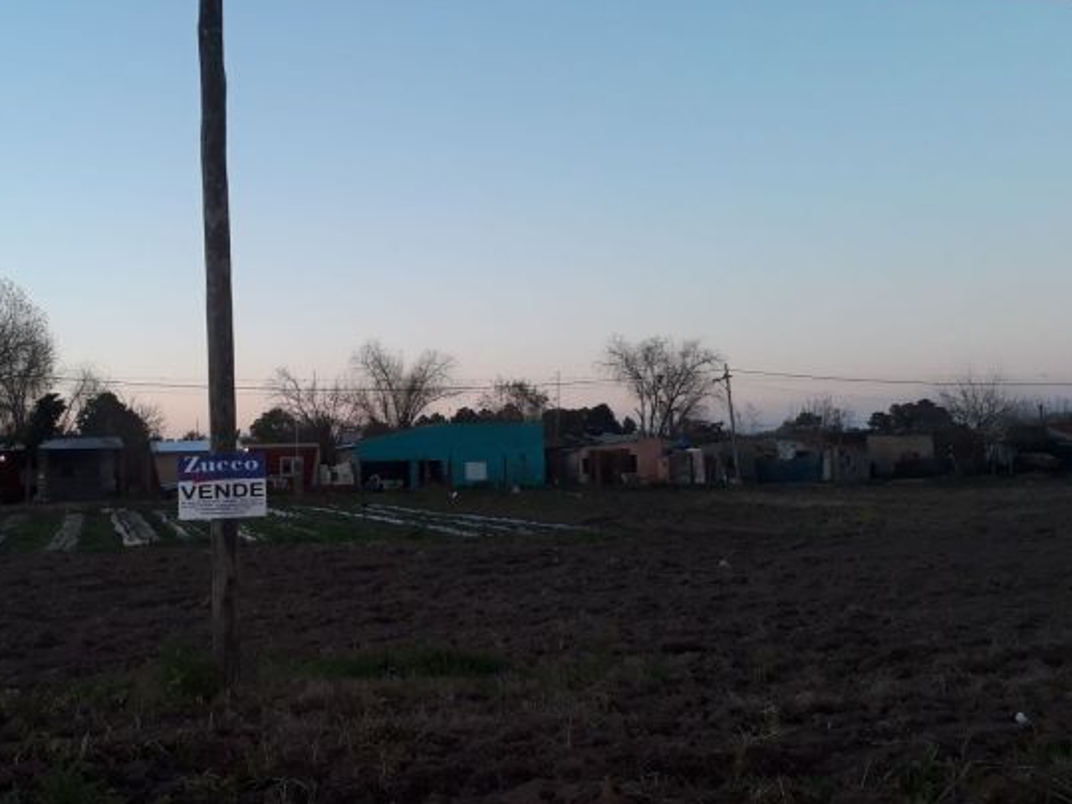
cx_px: 320
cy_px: 419
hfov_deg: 45.7
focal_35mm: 40
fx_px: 1239
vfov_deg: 36.0
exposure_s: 1/100
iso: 64
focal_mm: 3.6
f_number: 1.9
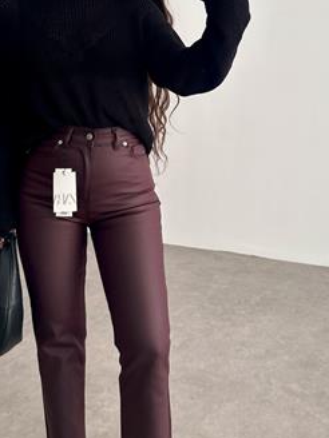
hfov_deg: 36.8
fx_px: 494
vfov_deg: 47.0
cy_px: 140
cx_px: 181
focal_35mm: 39
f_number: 1.78
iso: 64
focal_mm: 6.86
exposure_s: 1/154
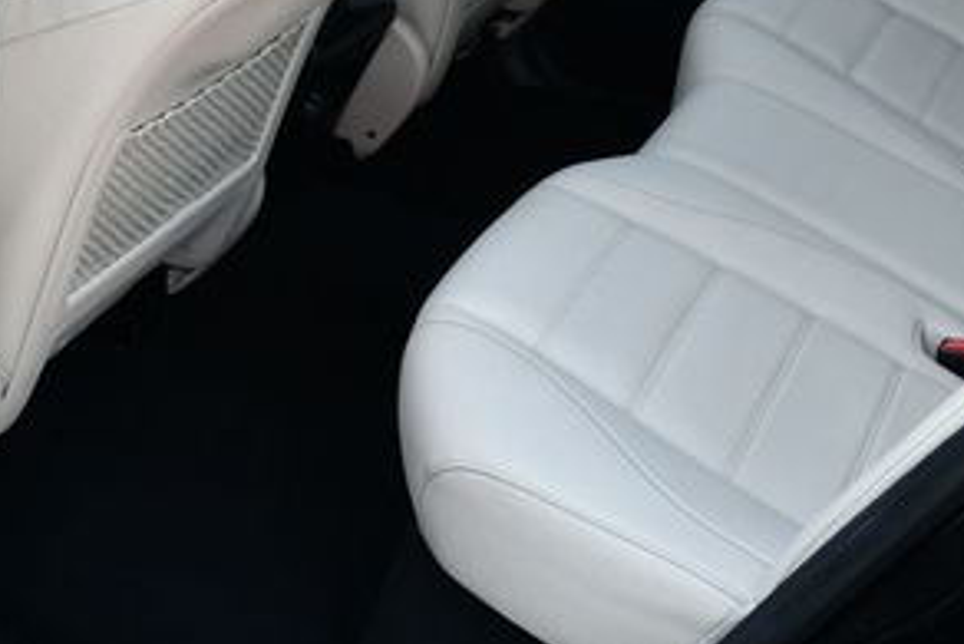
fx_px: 2116
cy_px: -53
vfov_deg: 16.8
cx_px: 459
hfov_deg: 25.7
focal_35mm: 79
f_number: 3.5
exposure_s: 1/250
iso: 400
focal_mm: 18
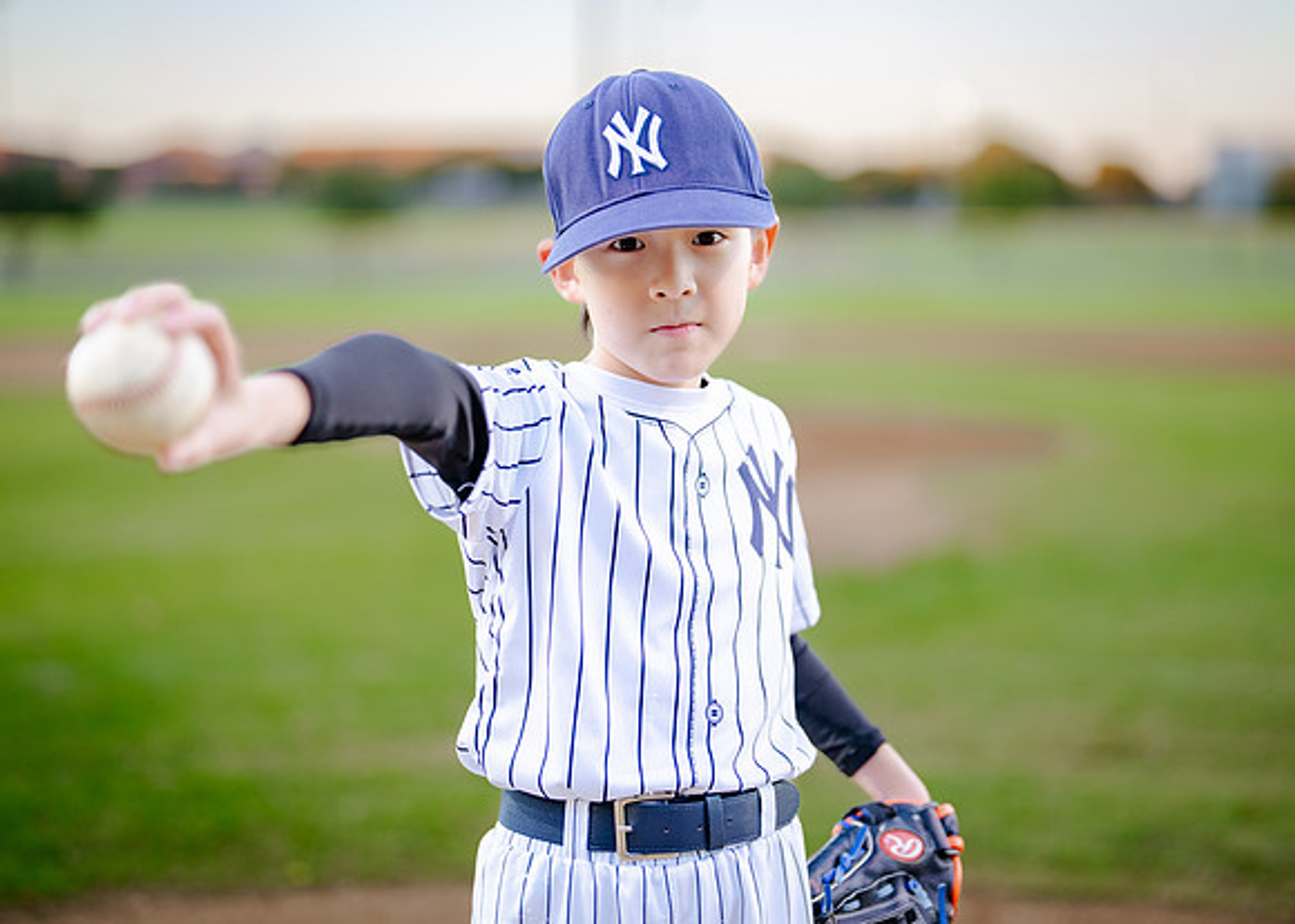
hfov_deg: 32.7
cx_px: 658
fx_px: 2207
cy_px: 419
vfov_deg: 23.6
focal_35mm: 60
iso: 250
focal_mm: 50
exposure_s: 1/800
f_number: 1.2
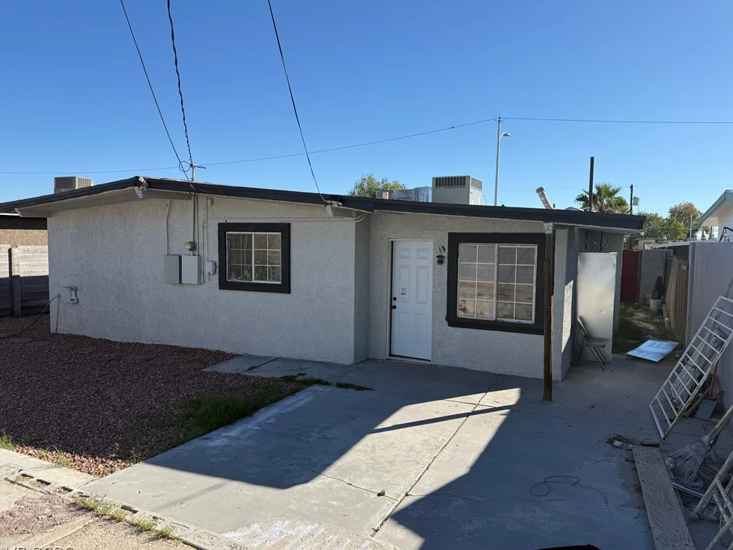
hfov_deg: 69.4
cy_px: 278
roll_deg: -1.2
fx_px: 529
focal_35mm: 25
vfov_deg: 54.9
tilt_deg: -3.1
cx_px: 374
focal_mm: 6.76
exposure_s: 1/4405
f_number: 1.78
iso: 80
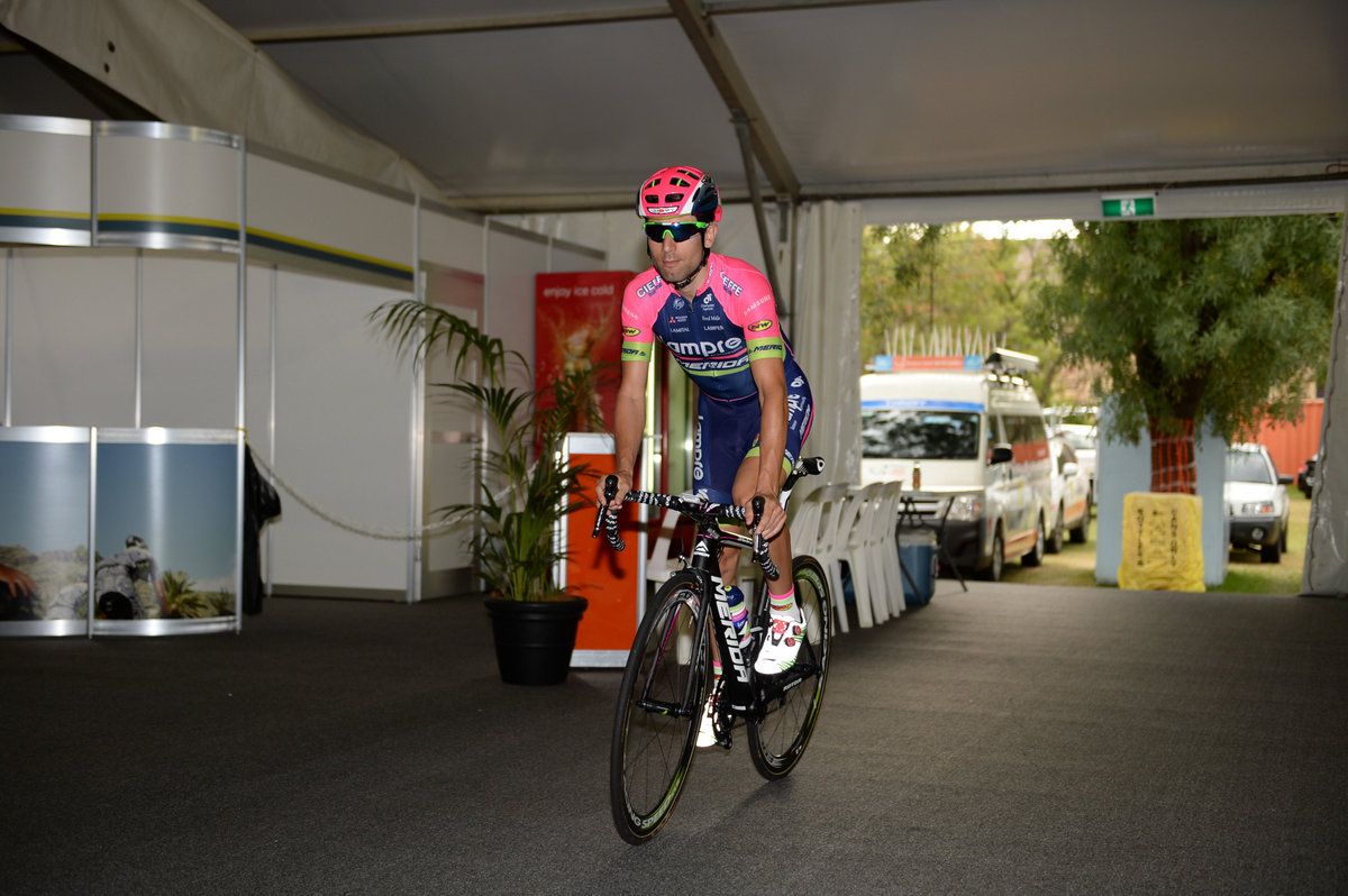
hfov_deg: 41.1
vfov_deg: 28.0
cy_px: 448
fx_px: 1796
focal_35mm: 48
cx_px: 674
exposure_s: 1/250
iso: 200
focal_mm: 48
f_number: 2.8
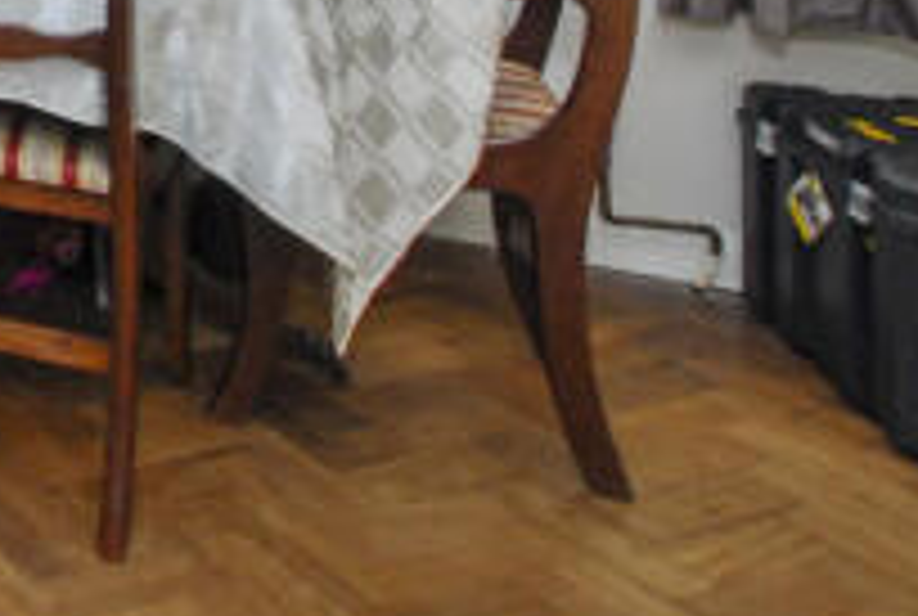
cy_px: -312
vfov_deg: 22.8
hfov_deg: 29.7
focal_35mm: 48
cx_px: -367
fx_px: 1227
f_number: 7.1
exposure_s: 1/160
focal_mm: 10
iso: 400
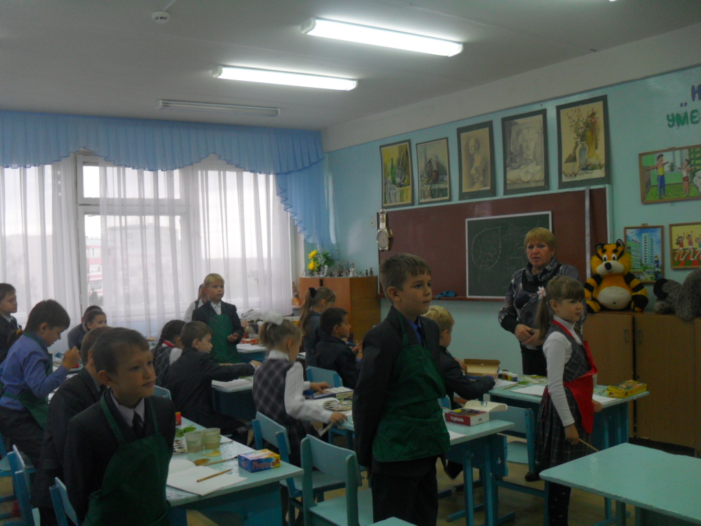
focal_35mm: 35
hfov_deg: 52.6
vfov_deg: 40.7
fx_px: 709
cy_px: 263
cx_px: 350
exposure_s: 1/45
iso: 100
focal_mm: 6.2
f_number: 2.8
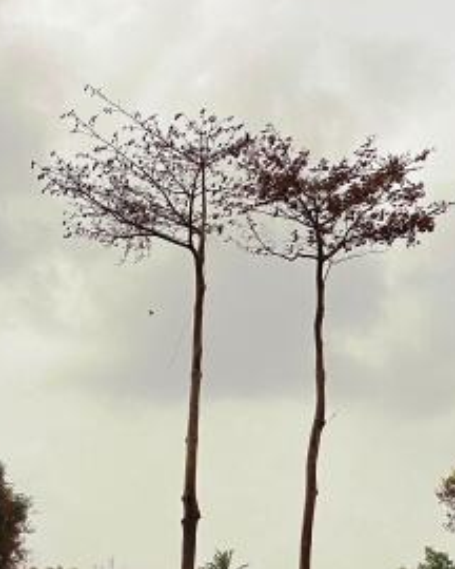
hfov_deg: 13.6
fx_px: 1902
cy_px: 478
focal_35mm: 113
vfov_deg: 16.8
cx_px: 352
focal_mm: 6
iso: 20
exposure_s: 1/3195
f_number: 2
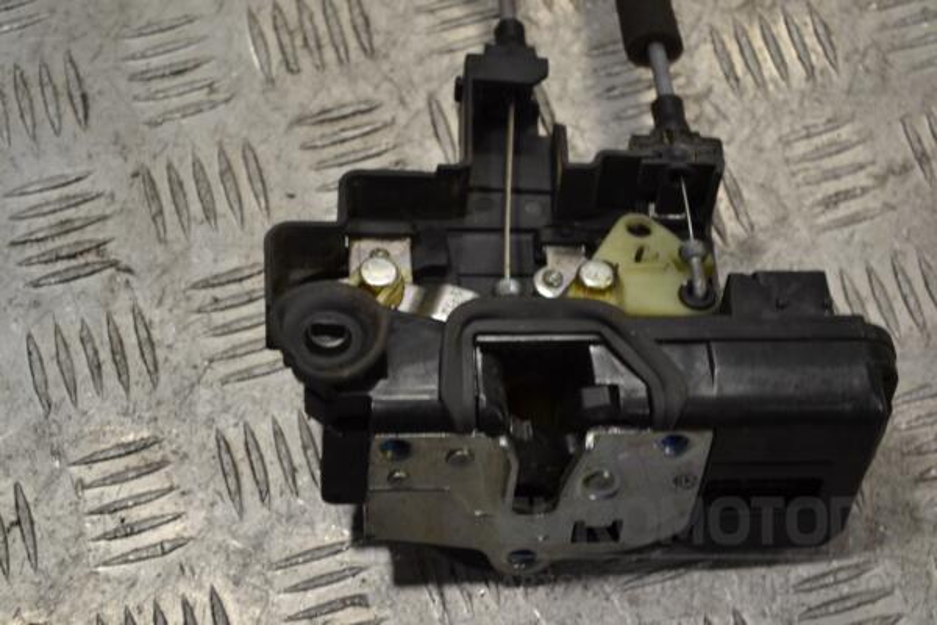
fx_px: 2147
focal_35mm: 82
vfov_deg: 16.6
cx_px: 468
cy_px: 312
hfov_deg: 24.6
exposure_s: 1/30
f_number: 5.6
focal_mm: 55
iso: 125
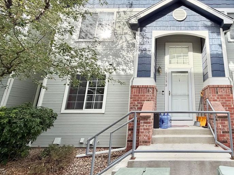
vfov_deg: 63.0
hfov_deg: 74.6
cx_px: 169
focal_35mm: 21
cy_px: 72
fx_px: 142
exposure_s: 1/770
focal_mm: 2.22
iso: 40
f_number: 2.2
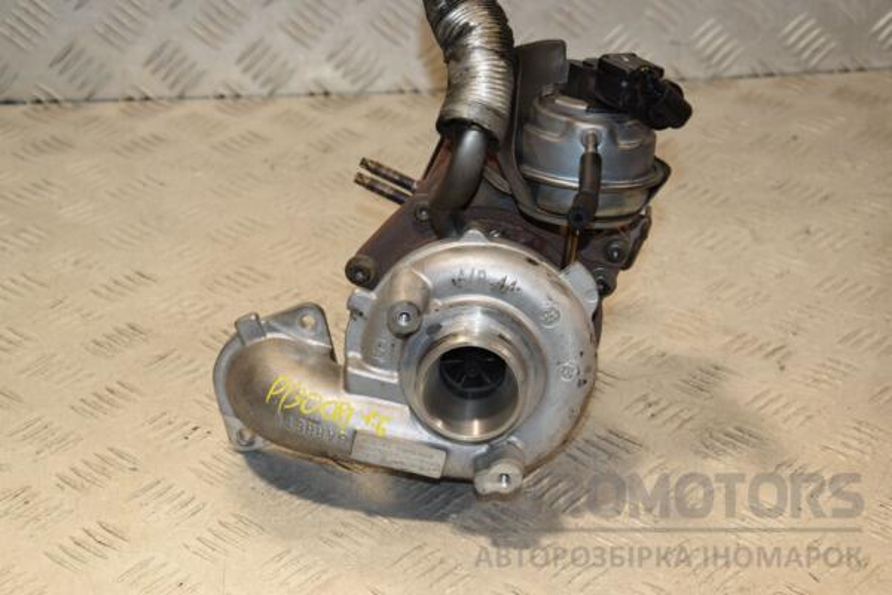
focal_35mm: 87
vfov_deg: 15.7
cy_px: 298
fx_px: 2155
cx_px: 446
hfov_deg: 23.4
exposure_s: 1/200
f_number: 6.3
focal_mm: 58
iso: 800
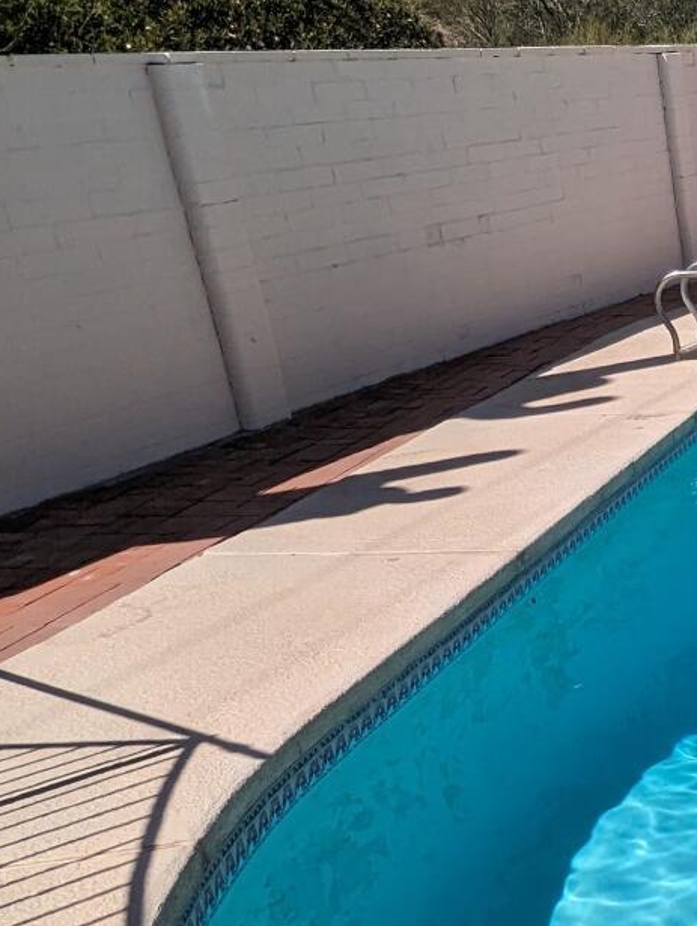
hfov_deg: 22.0
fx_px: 1393
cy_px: 653
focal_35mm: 52
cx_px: 1115
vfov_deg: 36.2
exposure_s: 1/3096
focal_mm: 2.35
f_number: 2.2
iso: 51
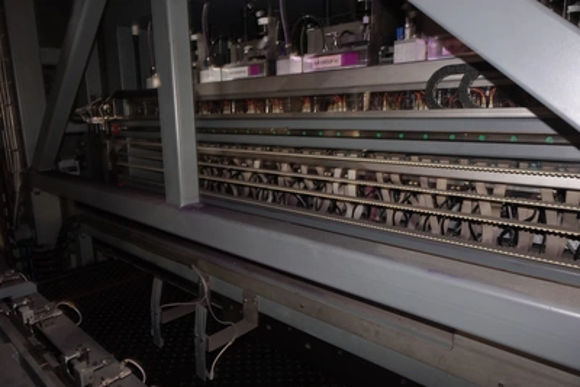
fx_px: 387
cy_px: 194
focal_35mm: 24
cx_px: 290
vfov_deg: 53.2
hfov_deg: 73.7
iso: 500
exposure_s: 1/4
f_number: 1.8
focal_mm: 8.8
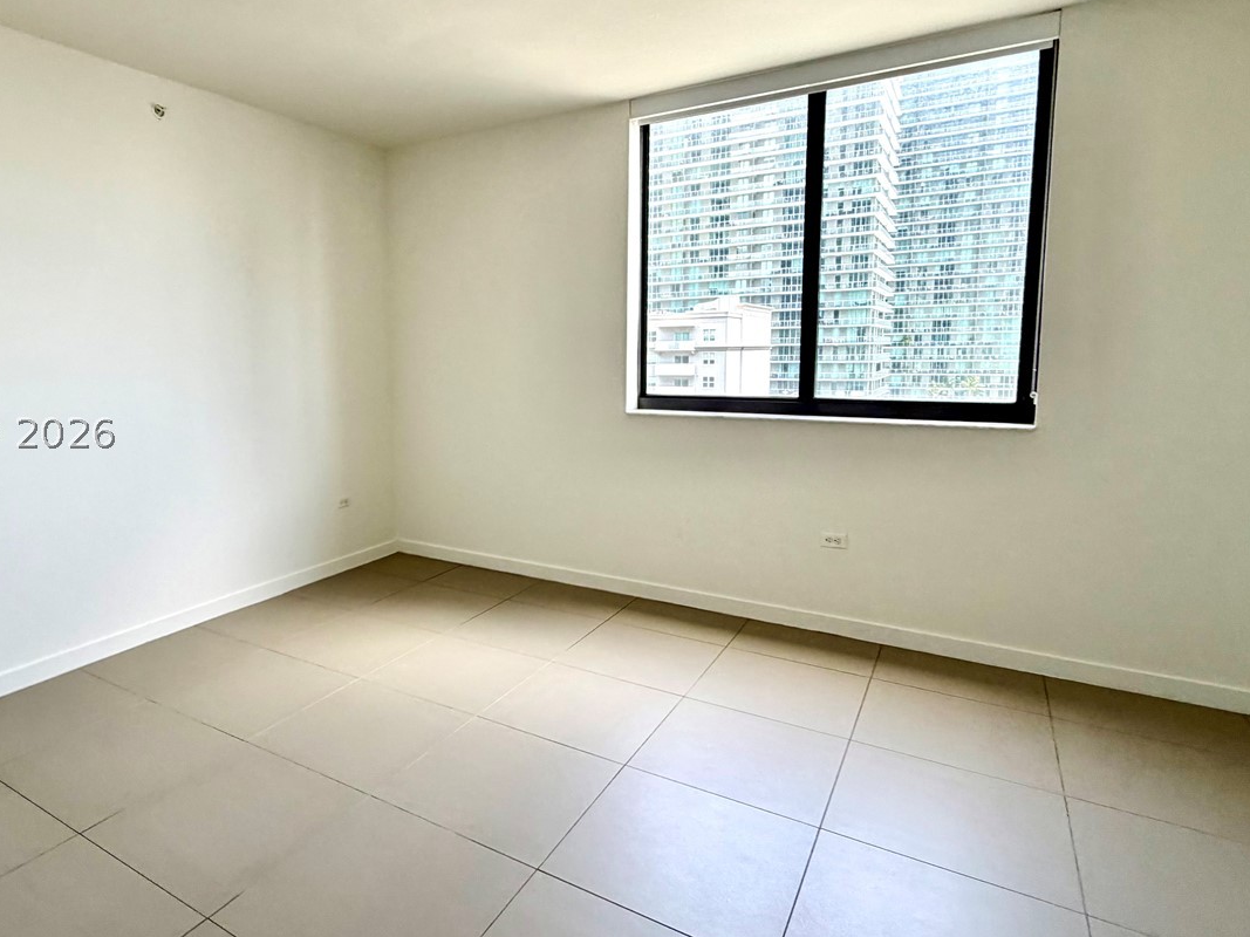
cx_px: 473
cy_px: 432
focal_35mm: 21
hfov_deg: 77.7
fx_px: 758
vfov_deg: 63.3
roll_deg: -0.4
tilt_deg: -5.3
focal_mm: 2.22
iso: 125
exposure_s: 1/121
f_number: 2.2
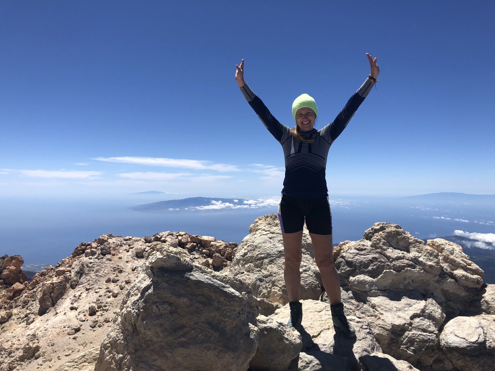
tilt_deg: -0.3
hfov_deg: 63.4
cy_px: 186
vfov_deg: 49.7
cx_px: 248
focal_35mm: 28
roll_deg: -1.2
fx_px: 400
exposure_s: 1/3205
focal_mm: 3.99
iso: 25
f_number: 1.8
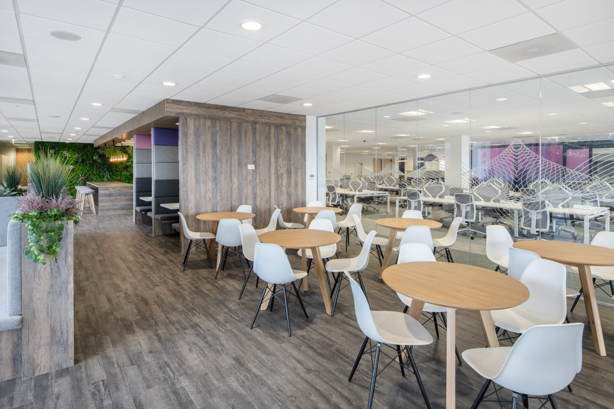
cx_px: 307
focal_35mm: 19
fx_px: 324
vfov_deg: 64.5
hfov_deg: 86.9
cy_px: 204
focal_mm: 19
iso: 160
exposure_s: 1/2.5
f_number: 13
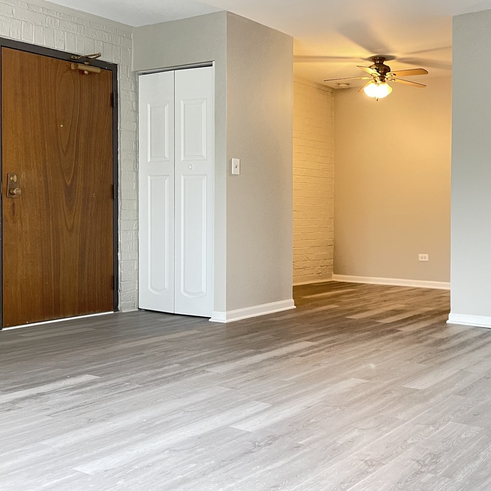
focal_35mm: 38
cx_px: 371
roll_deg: +0.4
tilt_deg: -0.9
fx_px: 610
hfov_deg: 42.5
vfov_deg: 43.8
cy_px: 223
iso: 500
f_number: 1.6
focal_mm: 5.1
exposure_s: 1/40
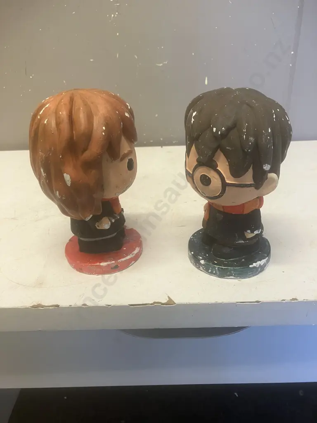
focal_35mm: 28
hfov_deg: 49.7
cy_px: 212
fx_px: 342
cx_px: 158
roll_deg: +0.2
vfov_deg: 63.4
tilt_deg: -24.6
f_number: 1.8
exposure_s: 1/50
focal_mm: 3.99
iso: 80
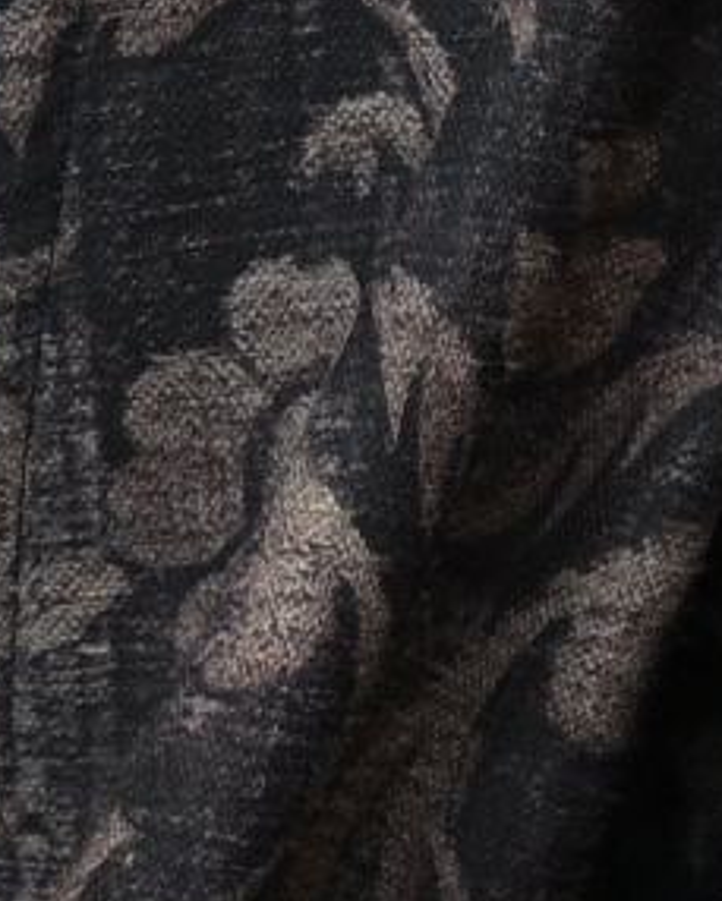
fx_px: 11334
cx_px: 612
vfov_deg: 4.4
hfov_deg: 3.6
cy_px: -1430
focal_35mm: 425
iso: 400
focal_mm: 31
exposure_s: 1/80
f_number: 5.6
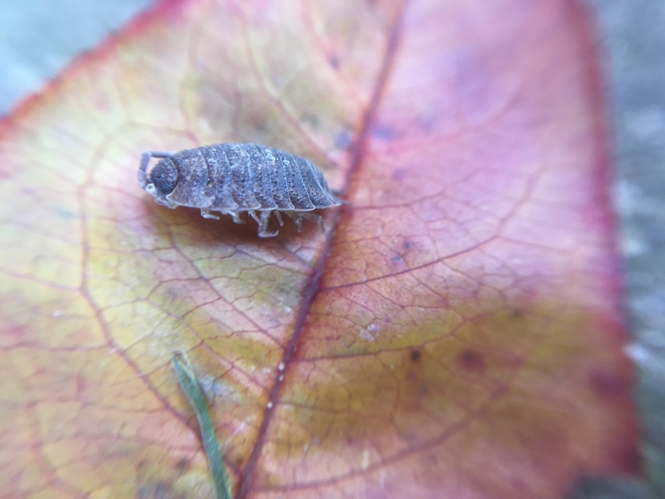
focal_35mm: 29
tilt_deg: -71.0
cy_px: 250
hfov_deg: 61.7
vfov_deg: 48.2
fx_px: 557
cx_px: 332
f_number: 2.2
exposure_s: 1/33
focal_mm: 4.15
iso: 125
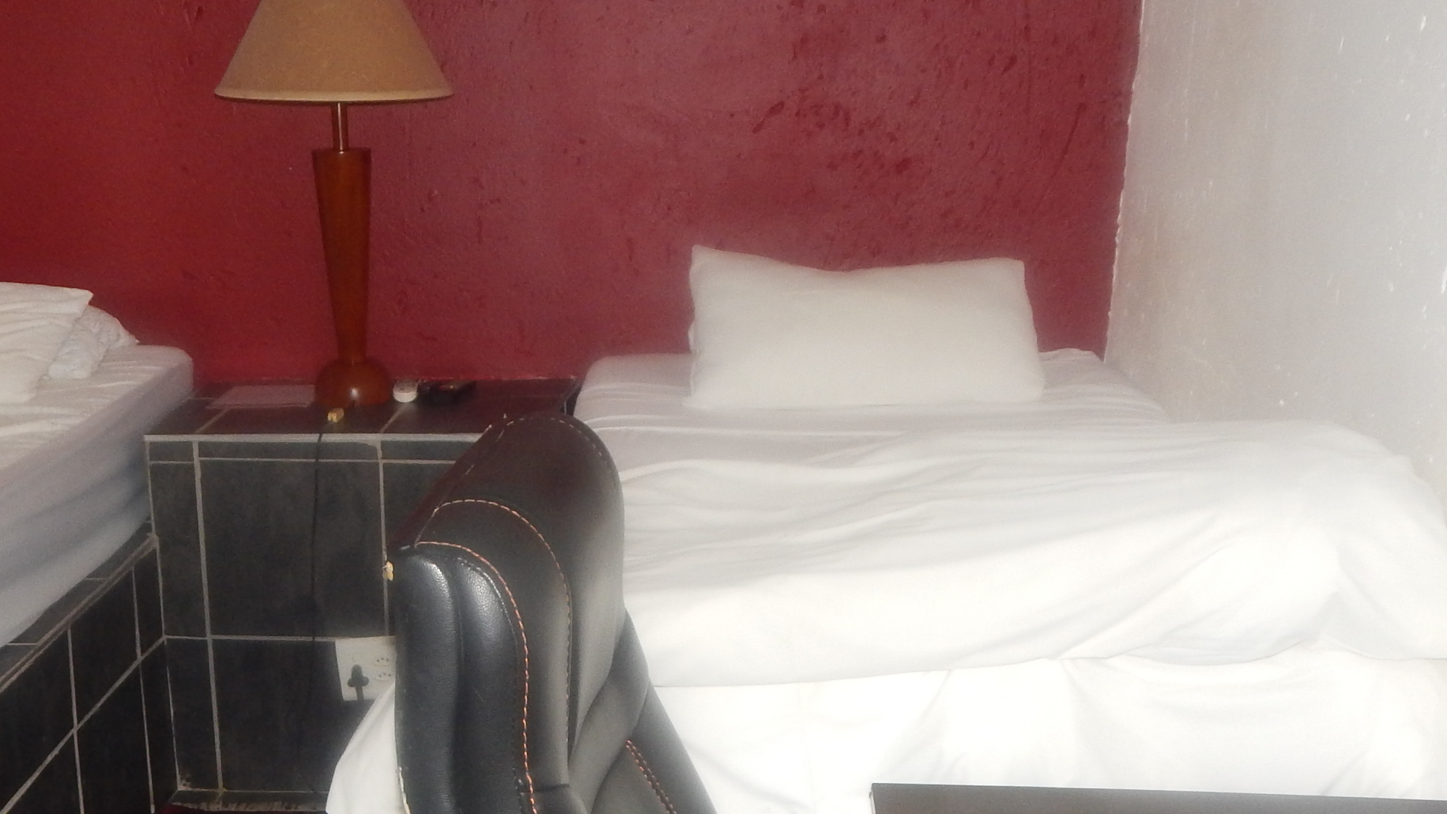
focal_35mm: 44
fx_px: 1688
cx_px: 507
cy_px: 637
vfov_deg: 26.7
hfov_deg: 45.8
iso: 200
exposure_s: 1/30
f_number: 3
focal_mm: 4
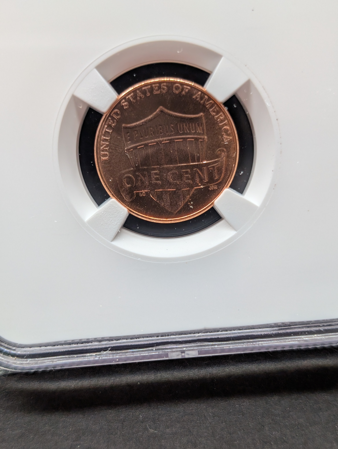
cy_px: 224
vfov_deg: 38.9
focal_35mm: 49
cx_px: 169
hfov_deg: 29.7
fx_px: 636
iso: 92
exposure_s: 1/105
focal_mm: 6.9
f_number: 1.68
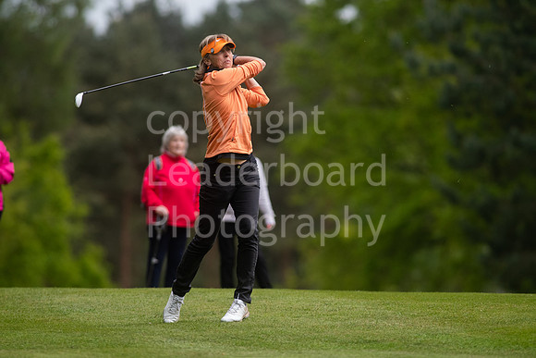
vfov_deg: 3.1
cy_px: 179
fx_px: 6701
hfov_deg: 4.6
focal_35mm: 450
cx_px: 268
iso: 1000
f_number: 4
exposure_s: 1/2000
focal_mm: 300
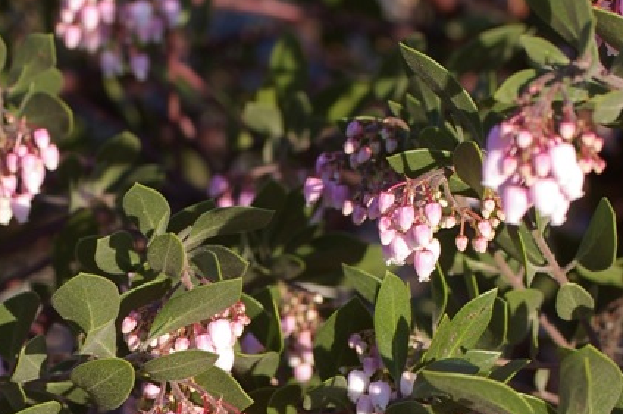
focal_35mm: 177
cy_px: 451
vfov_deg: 7.7
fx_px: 3061
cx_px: 137
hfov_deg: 11.6
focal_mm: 50
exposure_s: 1/250
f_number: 5.6
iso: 200
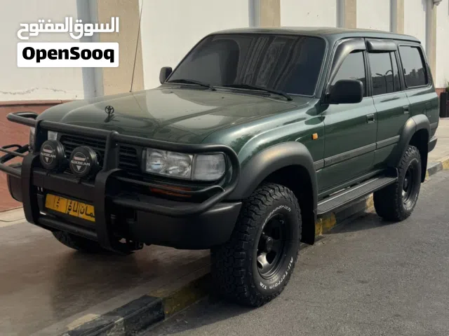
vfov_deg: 56.8
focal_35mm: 24
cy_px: 168
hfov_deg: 71.6
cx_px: 224
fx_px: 311
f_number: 1.78
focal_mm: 6.76
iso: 80
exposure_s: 1/6410
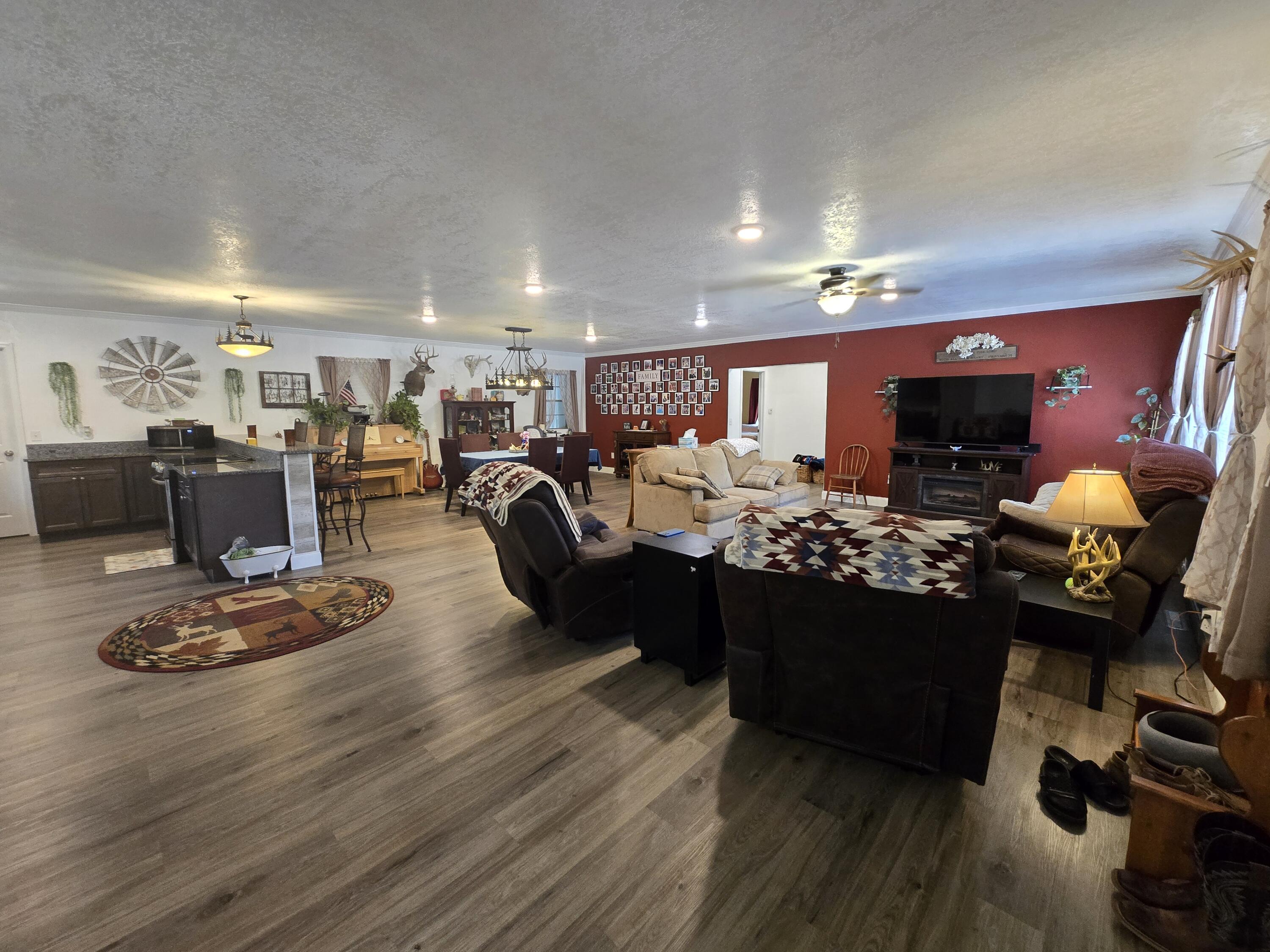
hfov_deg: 106.2
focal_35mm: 13
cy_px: 476
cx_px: 635
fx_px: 477
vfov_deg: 89.9
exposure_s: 1/60
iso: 400
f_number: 2.2
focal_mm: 2.2
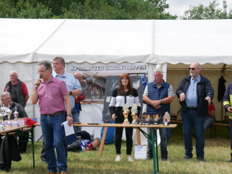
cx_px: 116
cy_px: 87
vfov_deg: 17.6
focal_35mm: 84
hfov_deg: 23.3
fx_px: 563
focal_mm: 42
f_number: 8
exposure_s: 1/320
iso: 200
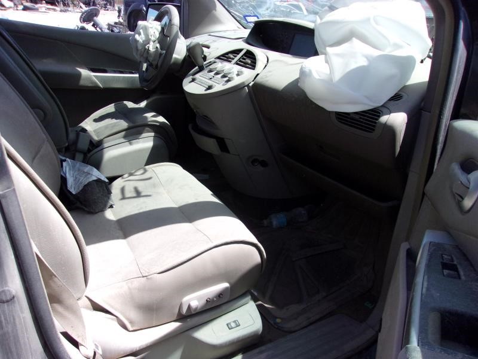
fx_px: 373
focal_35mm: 27
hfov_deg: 65.3
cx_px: 239
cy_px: 180
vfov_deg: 51.4
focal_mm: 4.9
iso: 200
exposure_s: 1/105
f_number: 10.4
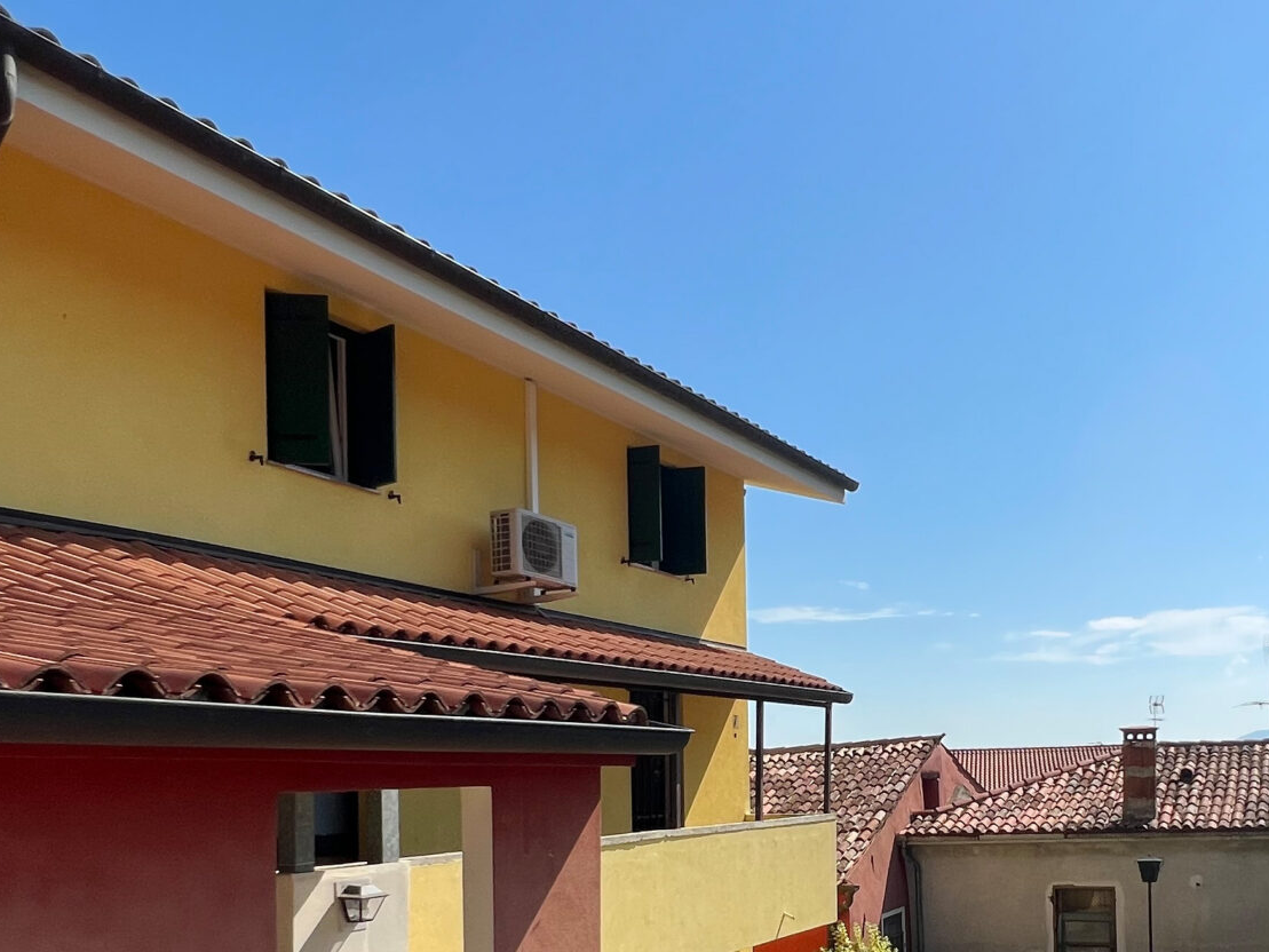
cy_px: 751
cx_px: 973
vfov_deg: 44.7
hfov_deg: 56.6
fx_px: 1100
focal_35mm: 30
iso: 32
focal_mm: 1.57
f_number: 1.8
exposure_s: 1/2481
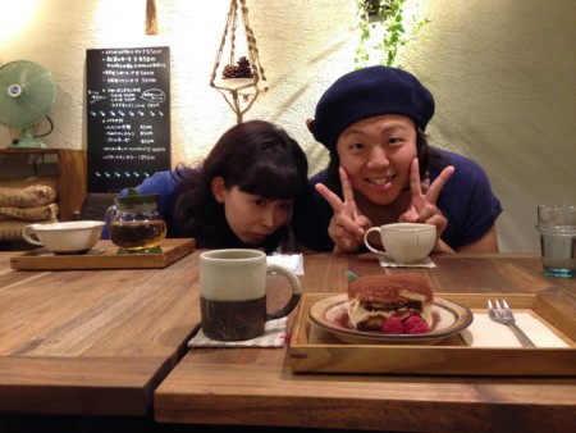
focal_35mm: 33
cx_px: 288
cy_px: 216
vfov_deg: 43.0
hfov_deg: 55.3
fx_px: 549
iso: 250
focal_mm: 4.12
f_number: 2.4
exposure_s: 1/20
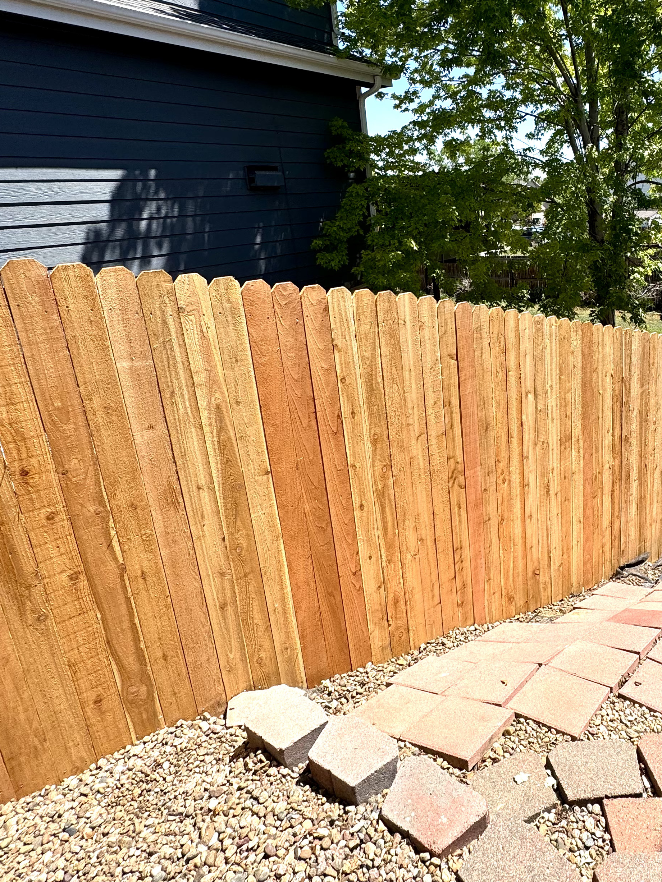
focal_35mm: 23
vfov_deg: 73.2
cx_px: 500
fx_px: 586
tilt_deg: -12.5
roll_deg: +3.7
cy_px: 355
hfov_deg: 55.9
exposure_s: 1/1346
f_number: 2.2
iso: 50
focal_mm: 2.22
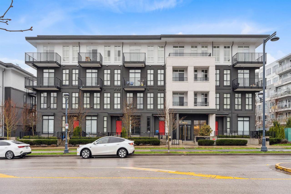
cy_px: 97
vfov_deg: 53.1
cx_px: 146
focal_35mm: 24
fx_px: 194
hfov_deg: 73.8
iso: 100
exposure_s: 1/30
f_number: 9
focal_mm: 24
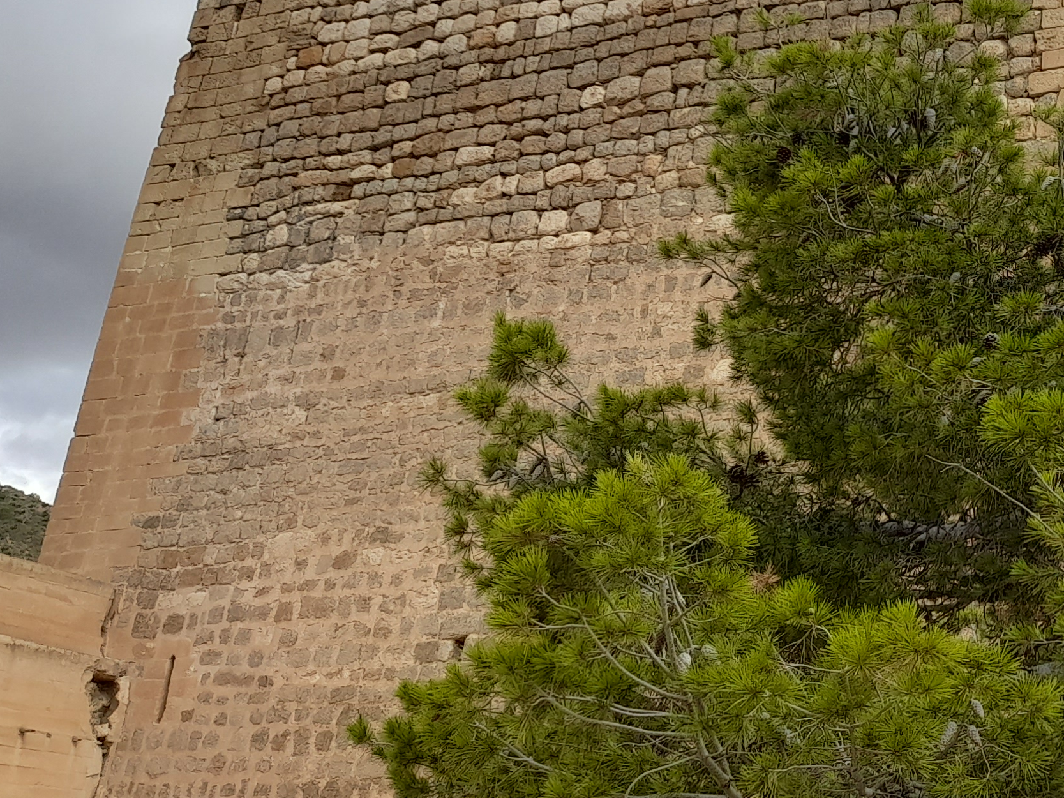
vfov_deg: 24.1
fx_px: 1844
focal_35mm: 60
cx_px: 1188
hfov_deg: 28.9
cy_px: 175
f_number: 2
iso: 20
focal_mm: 4.6
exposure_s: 1/801
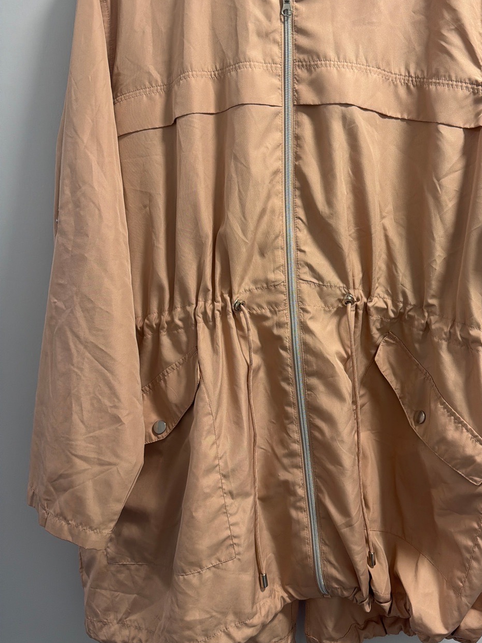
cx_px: 311
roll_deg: +0.4
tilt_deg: -7.8
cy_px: 279
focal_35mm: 31
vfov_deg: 58.2
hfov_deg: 44.9
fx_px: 576
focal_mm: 6.76
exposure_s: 1/100
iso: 160
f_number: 1.78
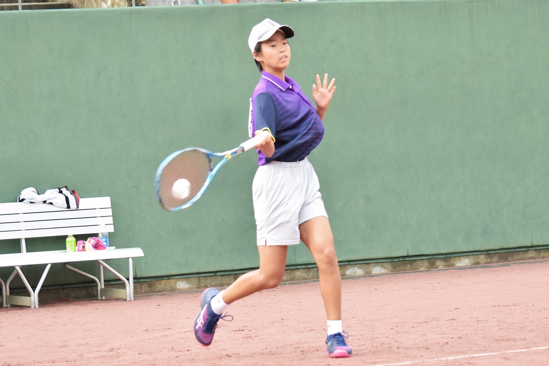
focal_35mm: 129
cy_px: 183
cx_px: 274
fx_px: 1966
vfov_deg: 10.6
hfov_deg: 15.9
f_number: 4.5
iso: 800
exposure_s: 1/1250
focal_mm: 86
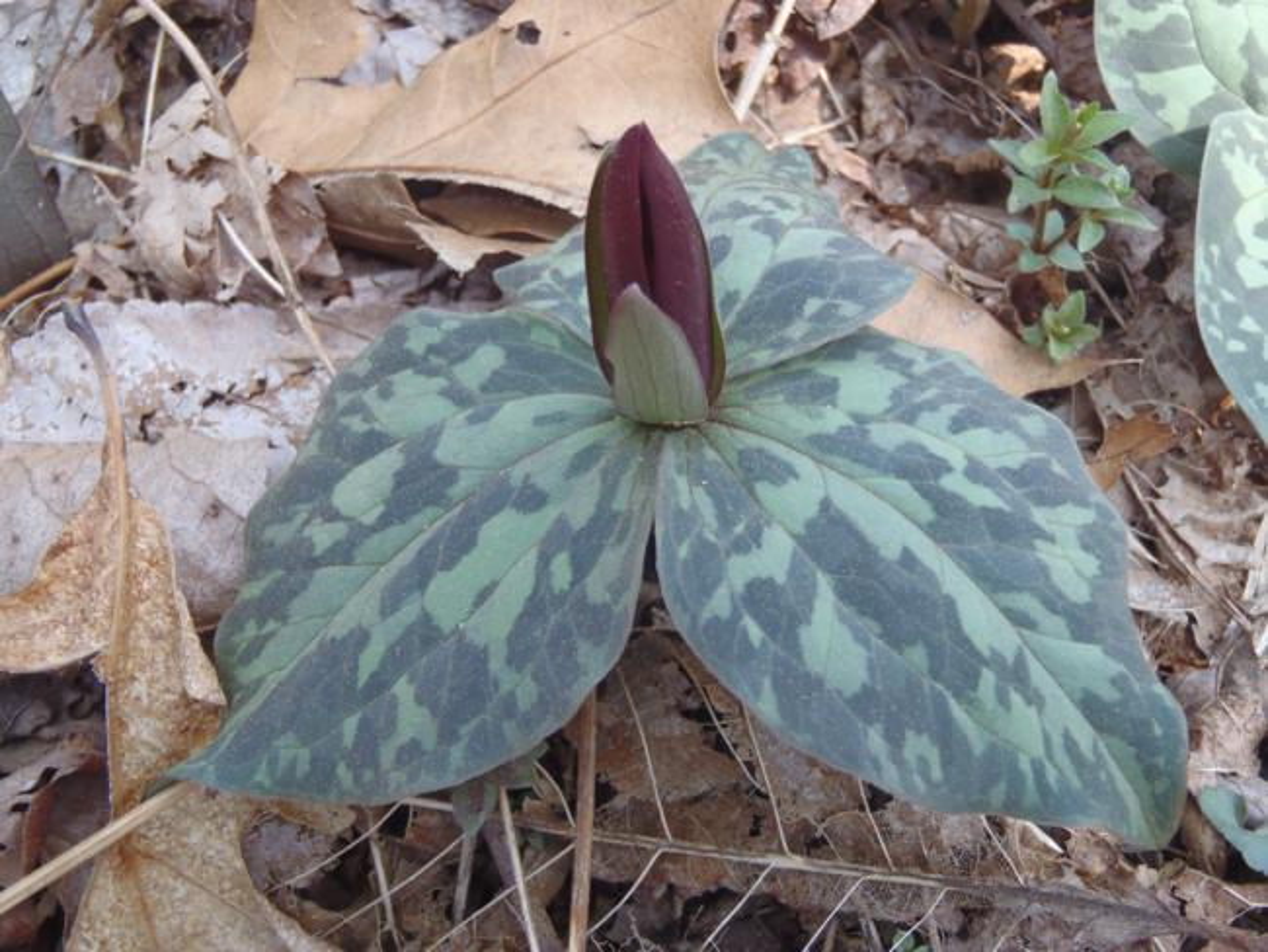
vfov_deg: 38.7
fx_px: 1356
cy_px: 476
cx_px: 634
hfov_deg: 50.1
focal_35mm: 37
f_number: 4.7
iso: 80
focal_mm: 6.64
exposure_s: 1/50
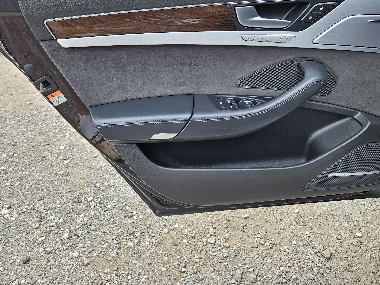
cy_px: 96
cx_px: 205
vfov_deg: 44.8
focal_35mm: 31
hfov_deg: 58.3
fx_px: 340
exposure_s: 1/403
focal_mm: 5.4
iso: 40
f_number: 1.8
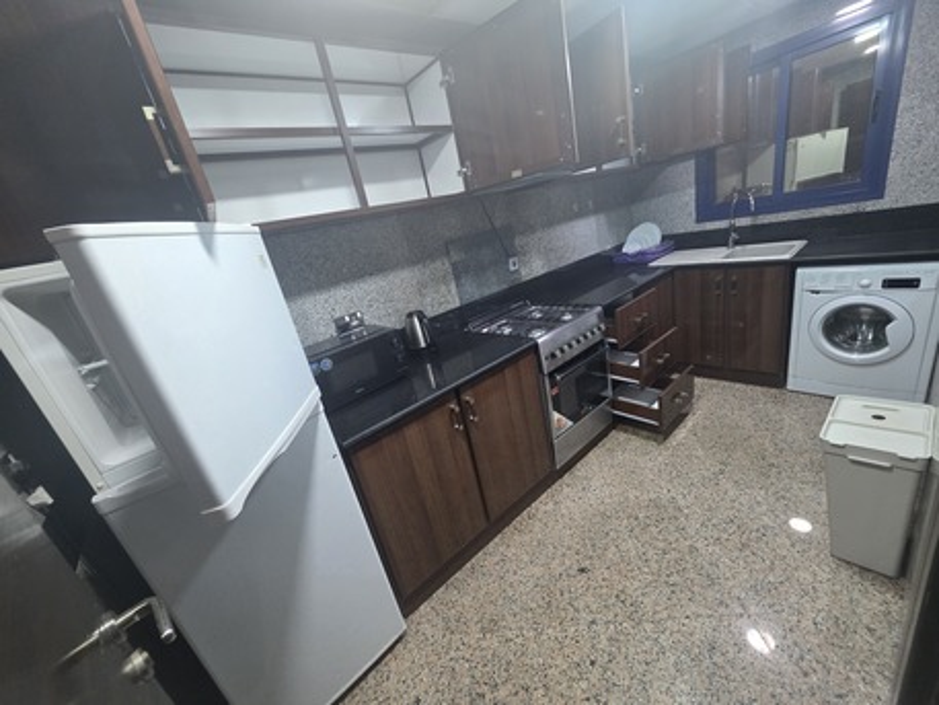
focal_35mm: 13
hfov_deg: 106.2
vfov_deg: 89.9
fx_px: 353
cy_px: 352
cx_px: 470
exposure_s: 1/50
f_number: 1.9
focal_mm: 2.2
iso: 250
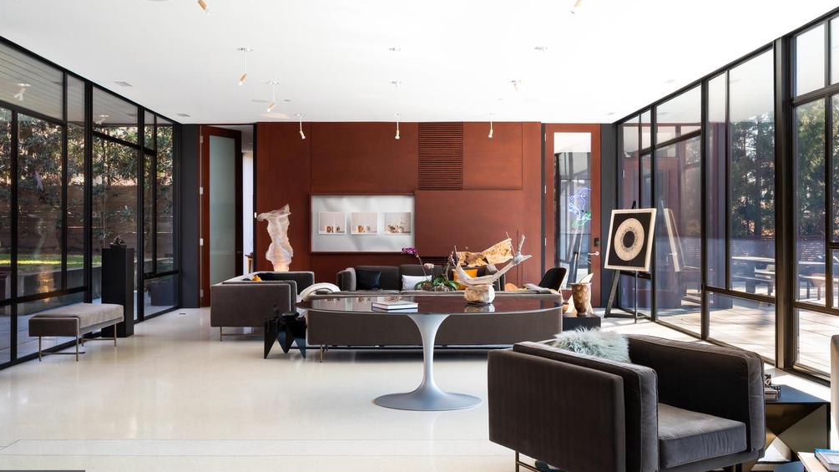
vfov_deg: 36.6
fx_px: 712
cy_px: 216
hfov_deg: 61.0
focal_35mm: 32
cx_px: 421
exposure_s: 1/80
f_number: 14
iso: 800
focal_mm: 30
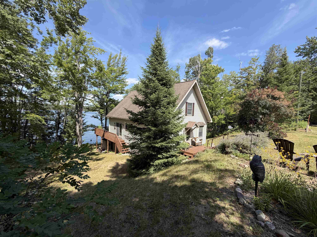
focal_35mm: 14
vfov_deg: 85.7
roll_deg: -1.8
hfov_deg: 102.1
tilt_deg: -3.0
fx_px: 128
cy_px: 118
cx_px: 158
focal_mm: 2.22
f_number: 2.2
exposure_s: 1/760
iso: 40
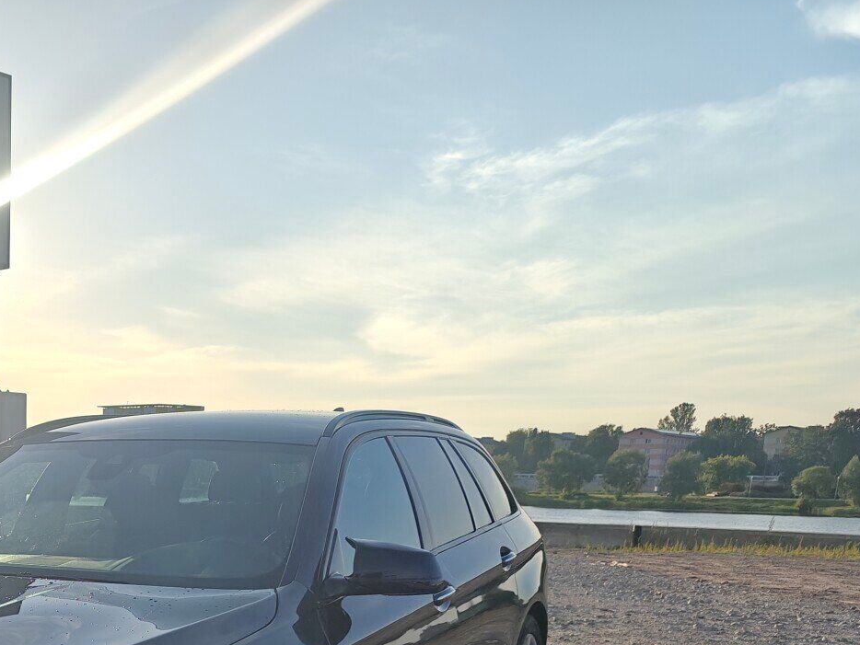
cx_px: 38
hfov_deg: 36.4
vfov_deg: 28.4
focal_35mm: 48
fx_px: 1193
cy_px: 648
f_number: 4
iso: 64
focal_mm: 6.06
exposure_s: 1/5646
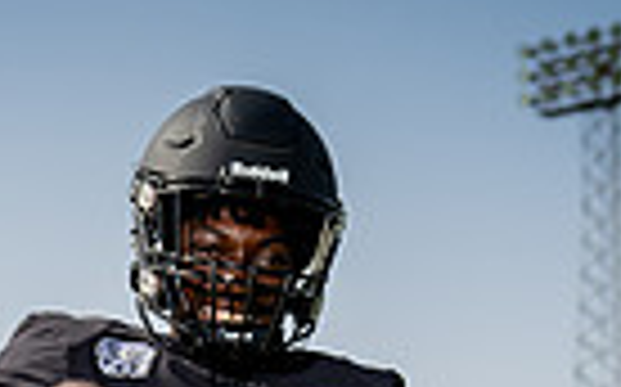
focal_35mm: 136
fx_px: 2300
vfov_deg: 8.8
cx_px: 225
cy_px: 882
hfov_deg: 15.4
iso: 100
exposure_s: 1/1250
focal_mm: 41
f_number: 4.5
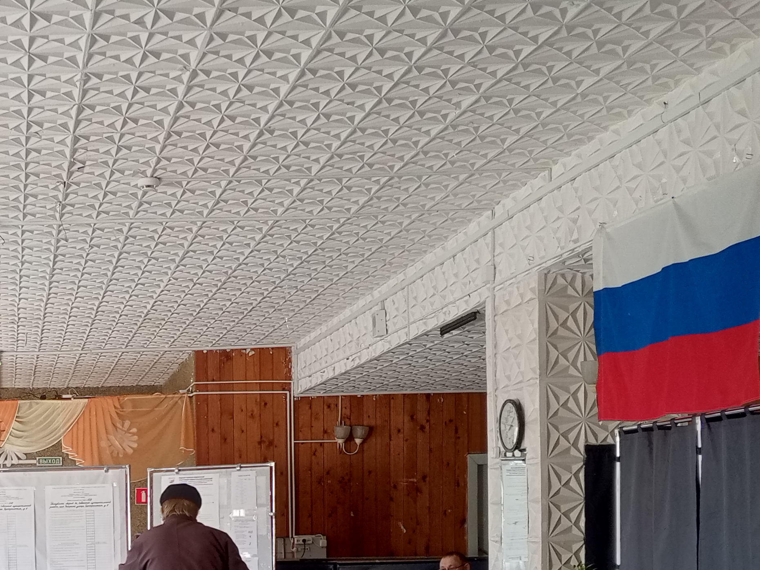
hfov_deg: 31.2
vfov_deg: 23.7
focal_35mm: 59
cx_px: 78
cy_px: 572
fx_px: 1295
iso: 124
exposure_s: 1/50
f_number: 1.6
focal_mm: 4.09
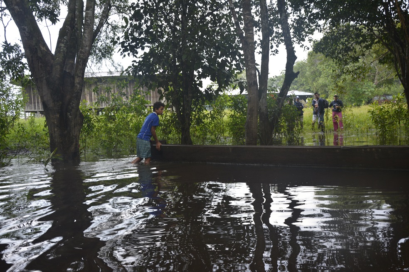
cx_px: 204
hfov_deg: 53.1
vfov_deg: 36.9
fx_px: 409
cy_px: 136
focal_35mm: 36
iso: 400
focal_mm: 24
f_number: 4.5
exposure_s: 1/80
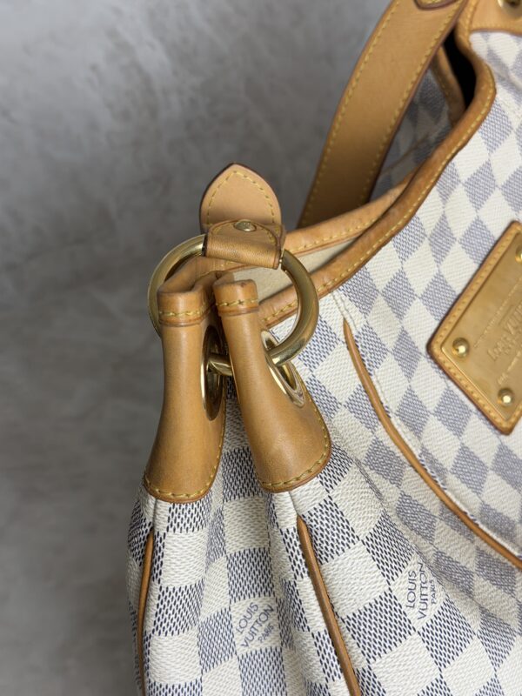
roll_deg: +6.2
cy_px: 348
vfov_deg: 39.7
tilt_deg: -40.5
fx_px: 965
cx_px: 261
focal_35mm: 48
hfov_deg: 30.3
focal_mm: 6.76
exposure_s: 1/121
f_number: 1.78
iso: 50
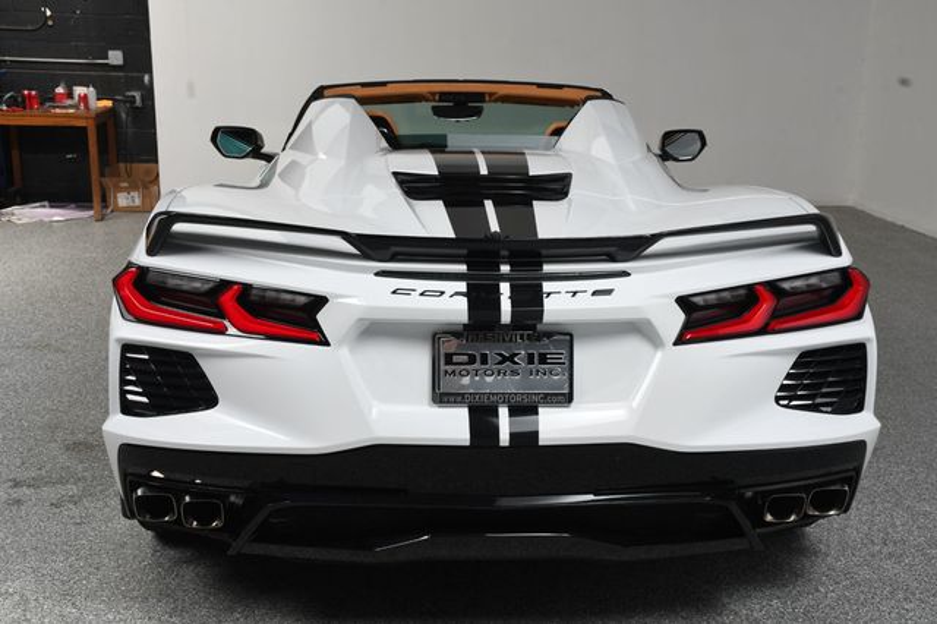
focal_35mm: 48
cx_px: 468
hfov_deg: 41.1
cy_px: 312
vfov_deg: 28.0
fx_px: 1249
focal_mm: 32
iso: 100
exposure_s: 1/160
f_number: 13
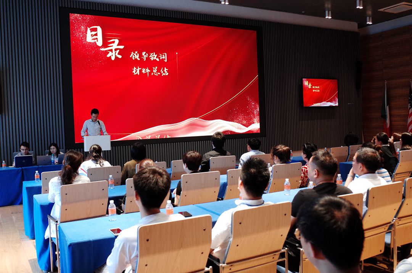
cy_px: 136
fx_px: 400
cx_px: 206
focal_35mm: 35
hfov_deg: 54.5
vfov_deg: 37.7
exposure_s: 1/60
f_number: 2.8
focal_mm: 18.3
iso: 640
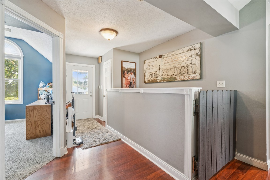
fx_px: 120
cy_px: 90
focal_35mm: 16
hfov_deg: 96.7
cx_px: 135
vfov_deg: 73.7
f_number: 10
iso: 400
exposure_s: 1/2
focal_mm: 16
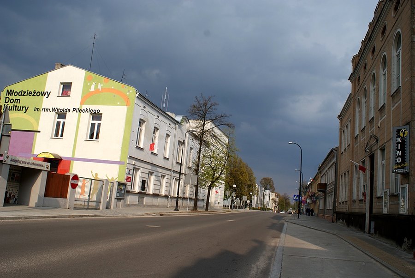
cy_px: 139
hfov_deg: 61.9
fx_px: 346
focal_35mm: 30
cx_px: 208
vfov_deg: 43.7
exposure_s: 1/200
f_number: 10
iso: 100
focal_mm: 20
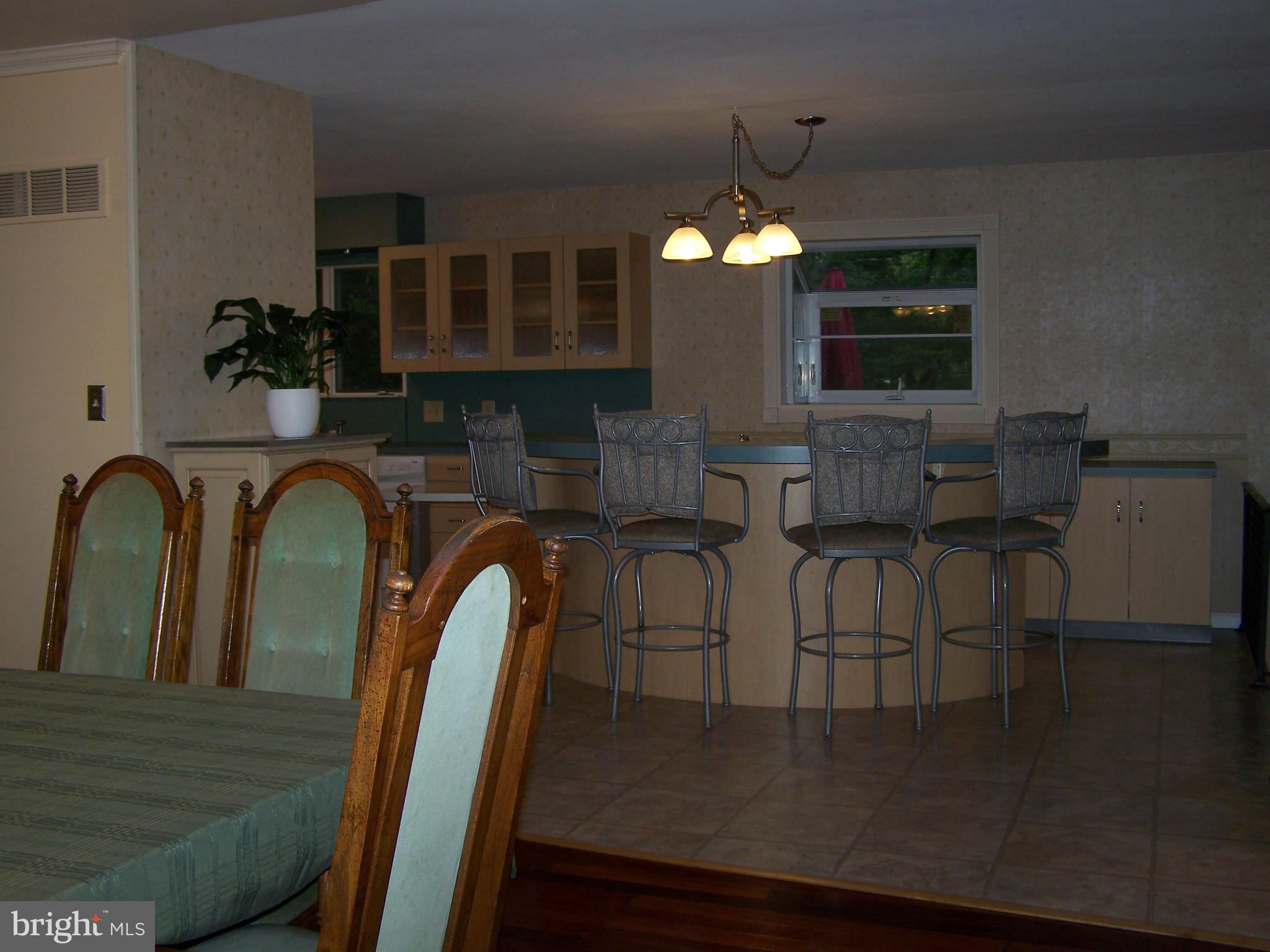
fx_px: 1394
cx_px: 635
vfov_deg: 37.7
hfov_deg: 49.0
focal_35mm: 38
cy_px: 476
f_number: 2.8
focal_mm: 6.3
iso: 80
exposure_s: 1/60
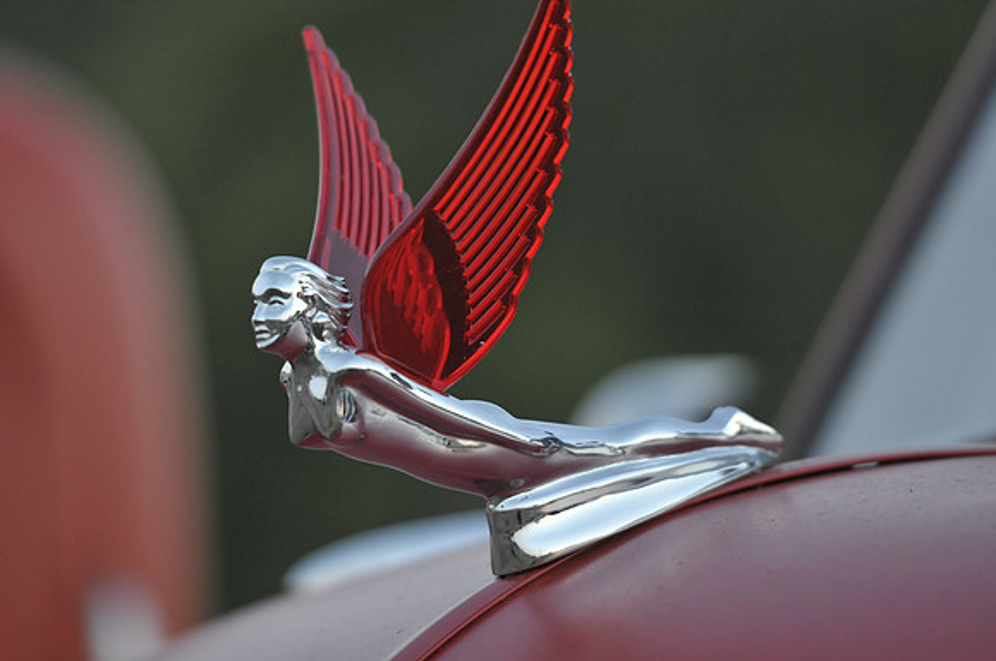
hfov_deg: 6.9
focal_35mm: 300
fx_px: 8288
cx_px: 498
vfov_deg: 4.6
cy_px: 330
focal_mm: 200
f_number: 2.8
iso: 800
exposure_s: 1/250
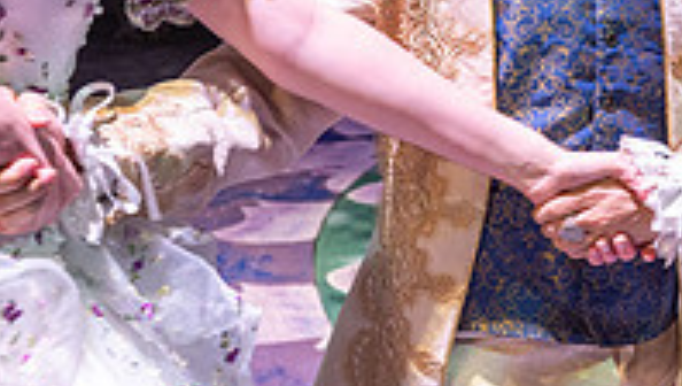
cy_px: -53
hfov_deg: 21.5
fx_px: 1775
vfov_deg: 12.2
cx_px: 555
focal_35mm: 98
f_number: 4.5
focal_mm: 32
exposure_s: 1/200
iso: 1000
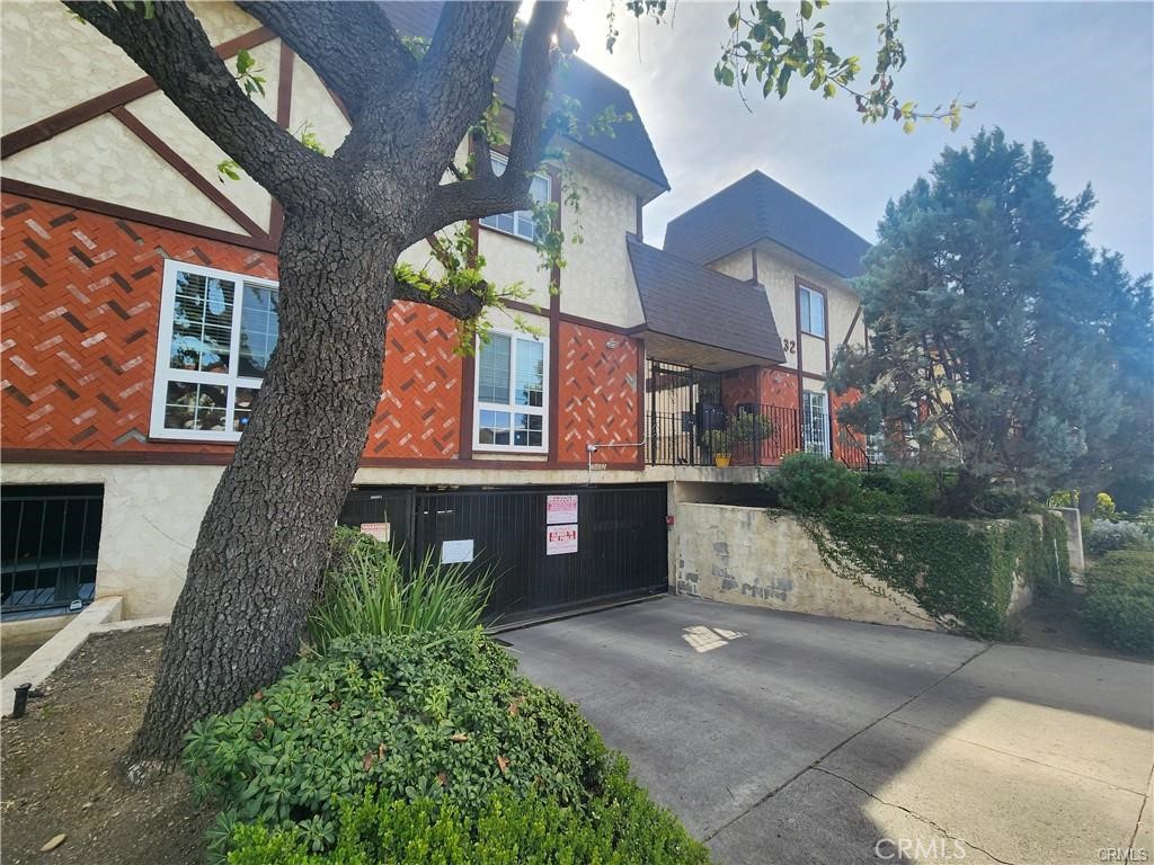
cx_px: 577
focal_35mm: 13
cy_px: 432
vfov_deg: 89.9
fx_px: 433
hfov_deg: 106.2
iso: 50
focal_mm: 2.2
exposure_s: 1/796
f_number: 2.2
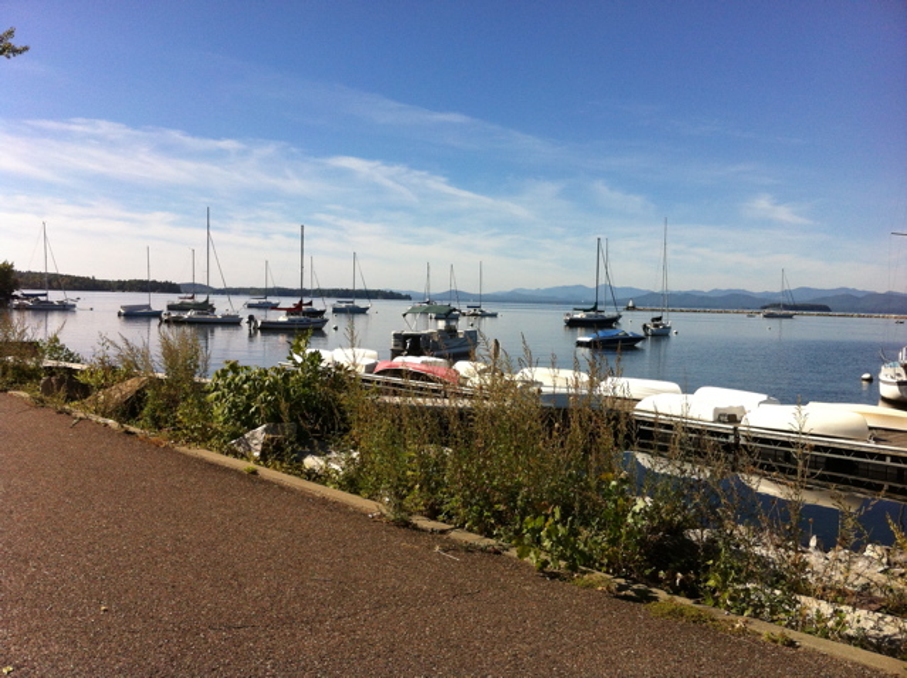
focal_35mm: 35
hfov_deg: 52.7
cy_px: 339
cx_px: 454
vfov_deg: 40.6
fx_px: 916
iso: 80
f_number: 2.8
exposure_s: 1/2011
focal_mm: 3.85
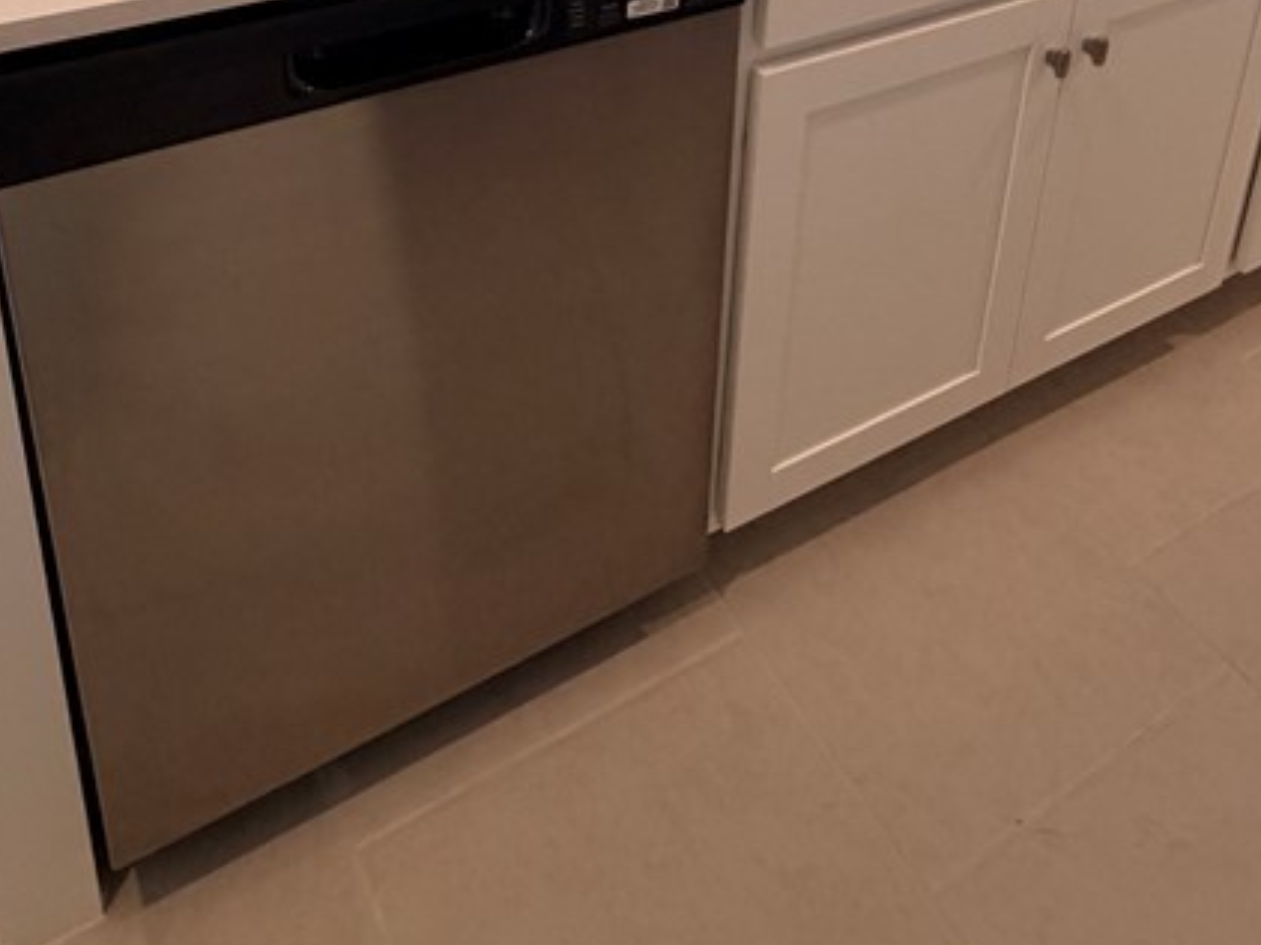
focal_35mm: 34
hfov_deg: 54.0
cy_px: -138
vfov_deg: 34.8
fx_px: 1238
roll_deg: -0.6
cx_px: 648
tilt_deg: -19.2
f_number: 2.2
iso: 250
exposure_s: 1/120
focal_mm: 2.22
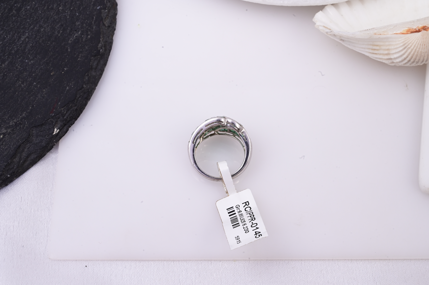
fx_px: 834
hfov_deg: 28.9
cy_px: 142
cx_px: 214
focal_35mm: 70
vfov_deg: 19.4
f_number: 20
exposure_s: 1/80
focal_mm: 70
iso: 640
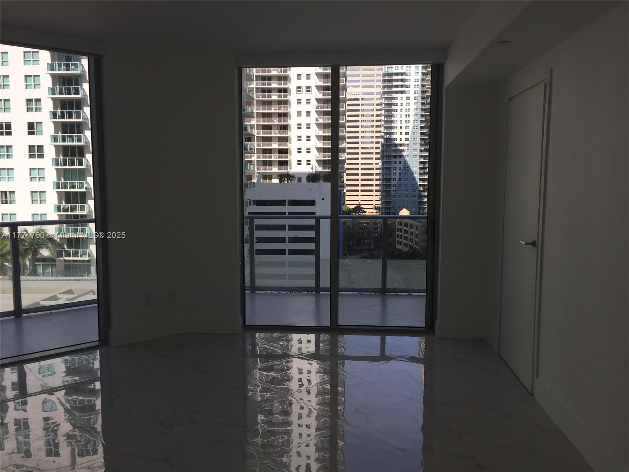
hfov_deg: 61.7
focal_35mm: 29
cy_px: 236
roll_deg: -0.1
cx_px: 314
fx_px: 527
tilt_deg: -7.0
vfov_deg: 48.2
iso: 32
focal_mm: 4.15
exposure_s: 1/628
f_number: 2.2
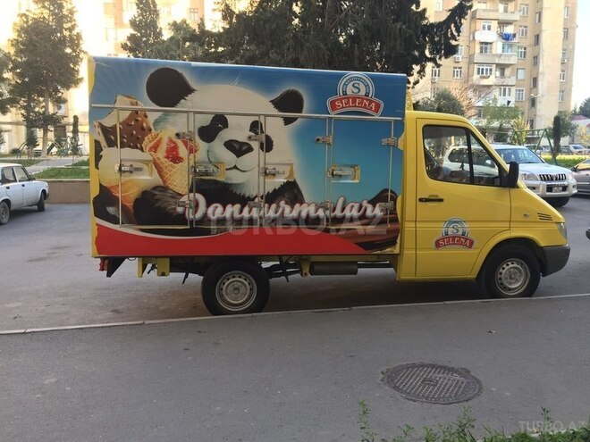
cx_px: 295
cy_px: 221
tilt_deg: -7.4
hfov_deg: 61.7
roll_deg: -0.8
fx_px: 494
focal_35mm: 29
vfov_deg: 48.2
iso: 40
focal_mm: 4.15
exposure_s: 1/100
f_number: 2.2
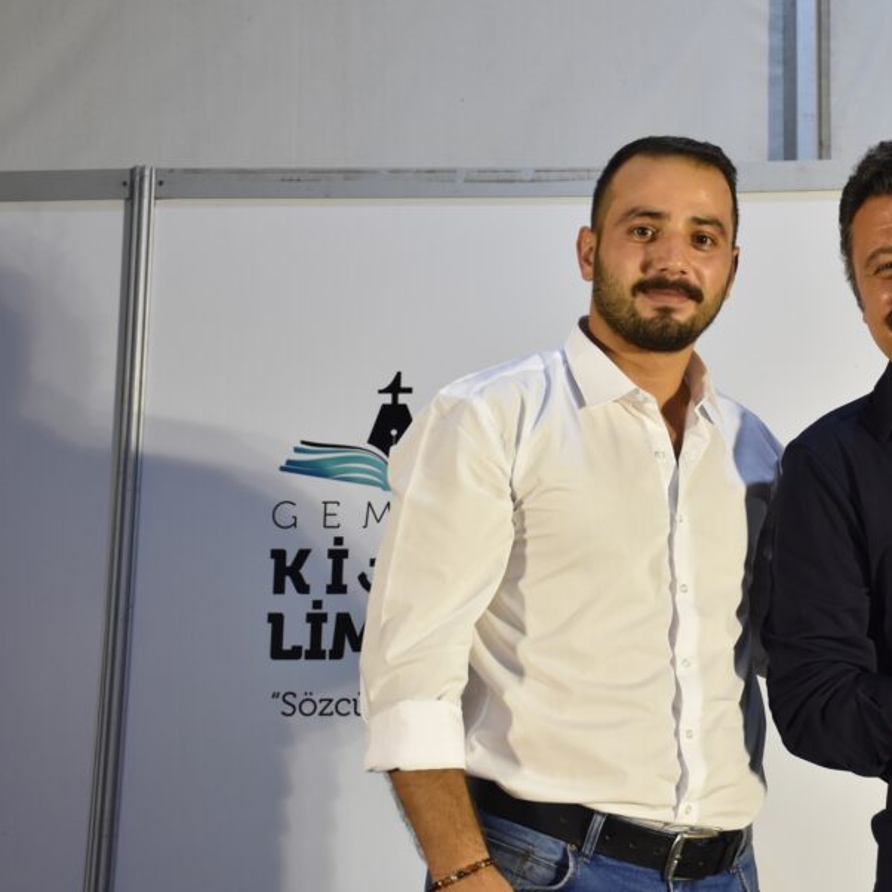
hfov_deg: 25.9
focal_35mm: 65
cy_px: 437
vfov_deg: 26.5
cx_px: 748
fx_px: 1895
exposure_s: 1/100
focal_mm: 30
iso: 800
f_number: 5
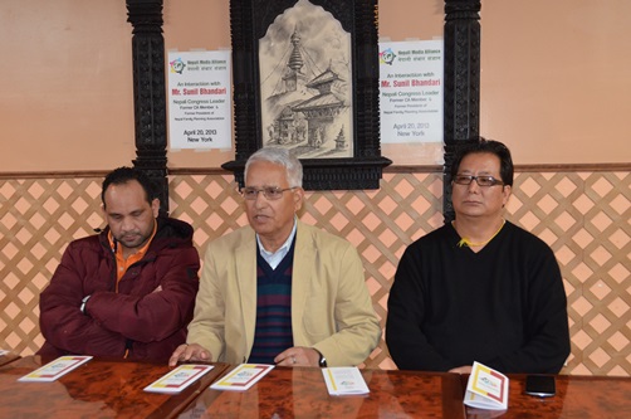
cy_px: 210
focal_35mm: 40
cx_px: 316
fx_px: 709
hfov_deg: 48.0
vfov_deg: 32.9
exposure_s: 1/60
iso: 2000
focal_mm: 27
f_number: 4
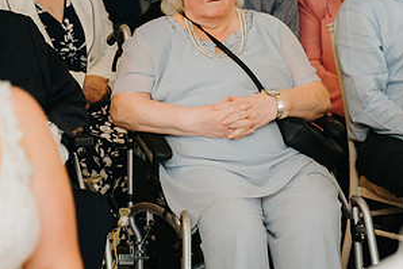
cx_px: 196
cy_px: 113
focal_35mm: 146
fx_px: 1635
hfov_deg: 14.1
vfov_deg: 9.4
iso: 1000
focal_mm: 75
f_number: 2.8
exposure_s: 1/200
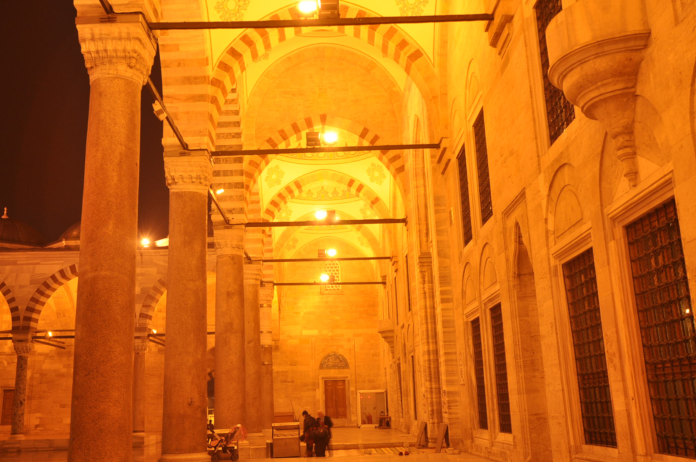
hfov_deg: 51.9
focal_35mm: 37
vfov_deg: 35.8
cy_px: 219
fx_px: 714
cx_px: 329
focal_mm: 22
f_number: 5
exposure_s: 1/3
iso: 200
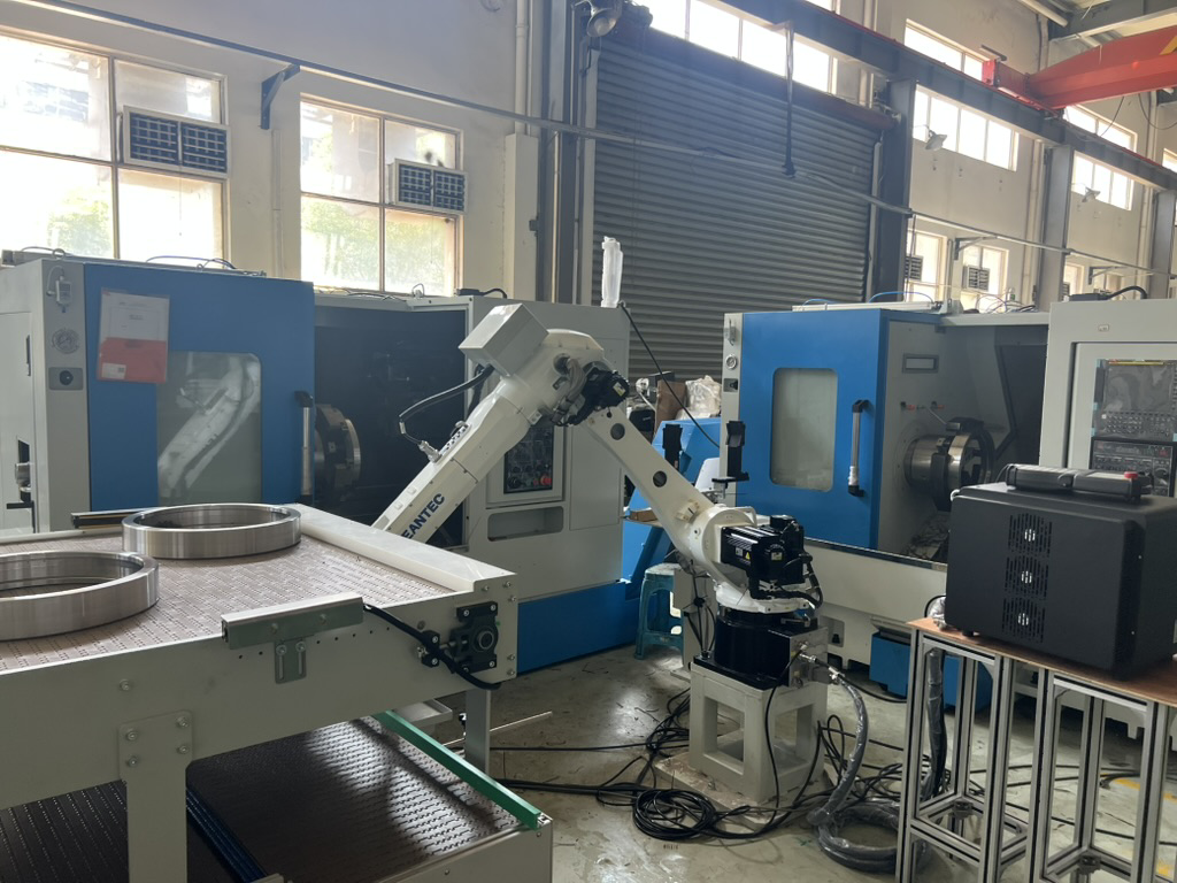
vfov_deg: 53.1
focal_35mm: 26
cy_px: 442
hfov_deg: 67.3
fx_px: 884
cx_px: 588
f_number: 1.5
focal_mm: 5.7
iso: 125
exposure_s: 1/114
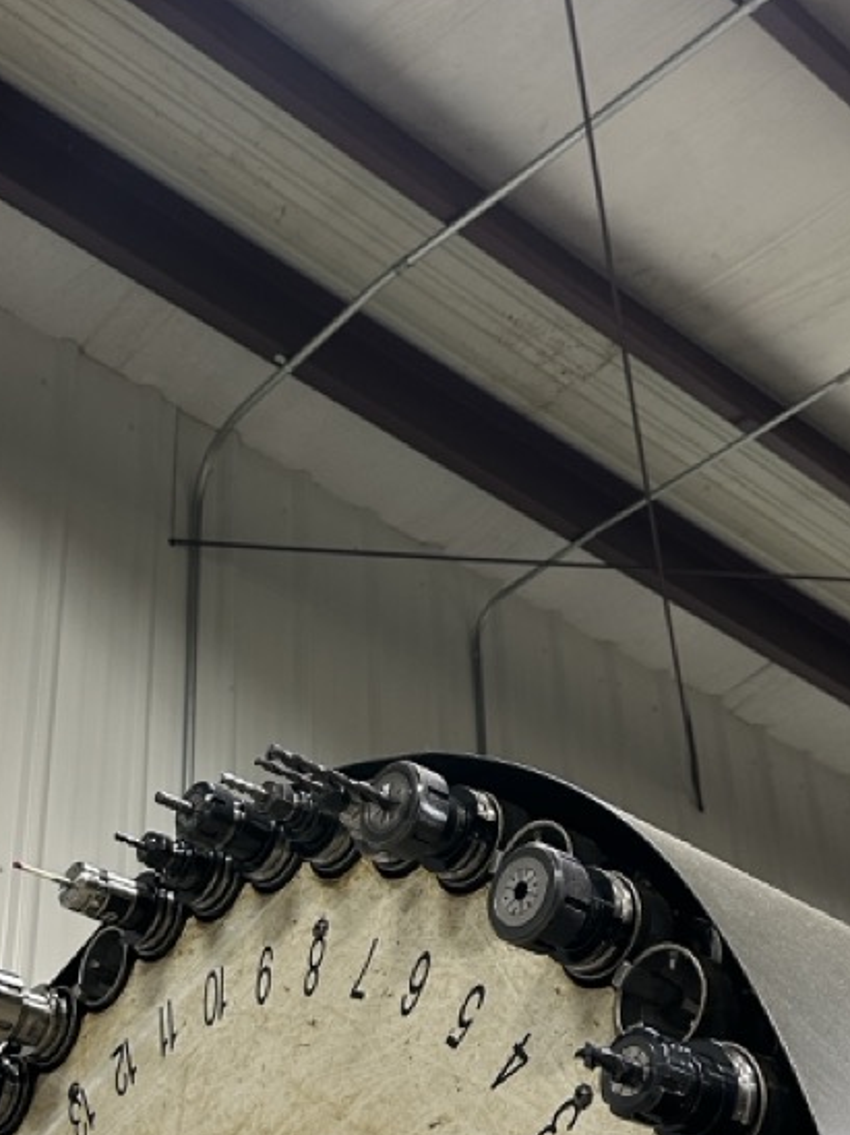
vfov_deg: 34.3
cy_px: 666
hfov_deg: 26.1
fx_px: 1836
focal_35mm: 56
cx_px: 399
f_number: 1.78
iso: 160
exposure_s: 1/60
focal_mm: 6.86
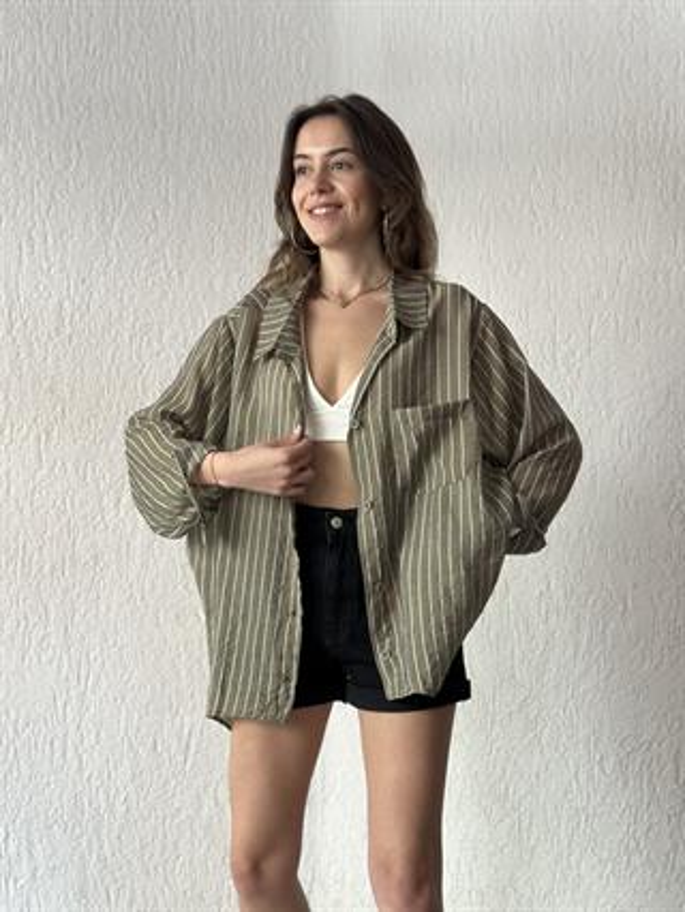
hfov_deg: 30.3
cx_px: 342
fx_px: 1265
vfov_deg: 39.6
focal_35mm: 48
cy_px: 456
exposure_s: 1/121
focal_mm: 6.86
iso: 125
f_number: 1.78
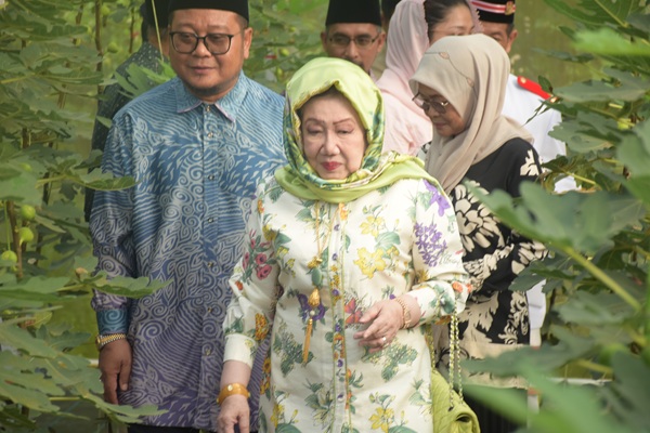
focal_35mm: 158
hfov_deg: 13.0
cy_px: 216
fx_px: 2844
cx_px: 325
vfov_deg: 8.7
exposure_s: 1/250
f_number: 5.6
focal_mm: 105
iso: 250
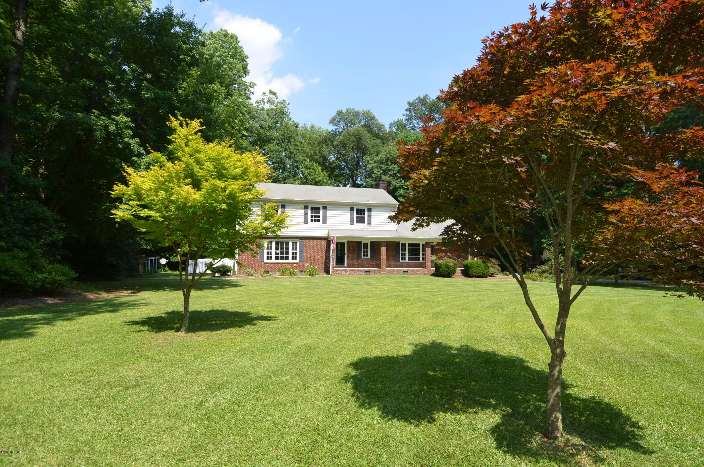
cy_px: 234
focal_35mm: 18
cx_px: 352
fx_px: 351
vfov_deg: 67.1
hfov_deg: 90.1
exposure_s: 1/250
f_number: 6.3
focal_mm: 12
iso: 100
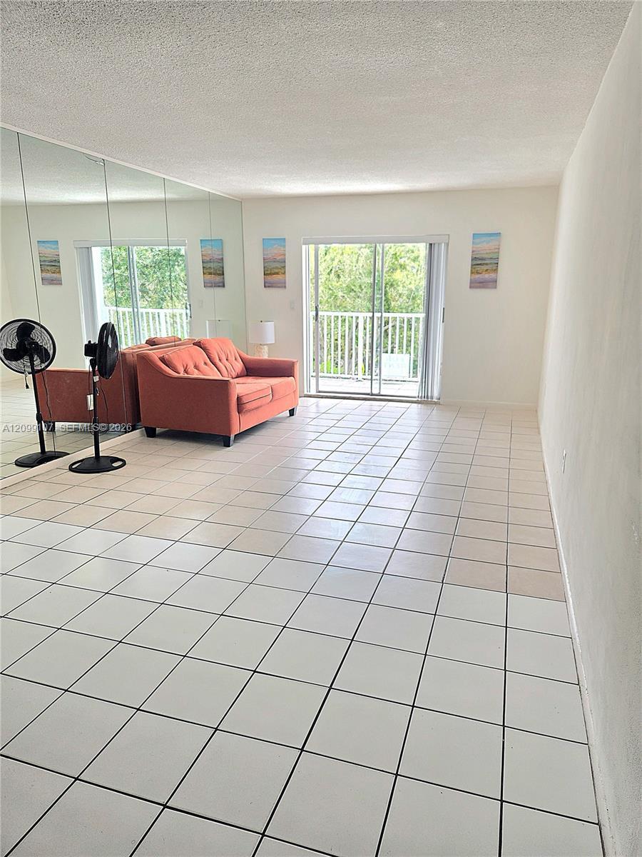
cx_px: 321
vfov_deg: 73.9
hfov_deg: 58.9
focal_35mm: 23
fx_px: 569
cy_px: 428
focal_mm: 5.4
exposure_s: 1/182
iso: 40
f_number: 1.8
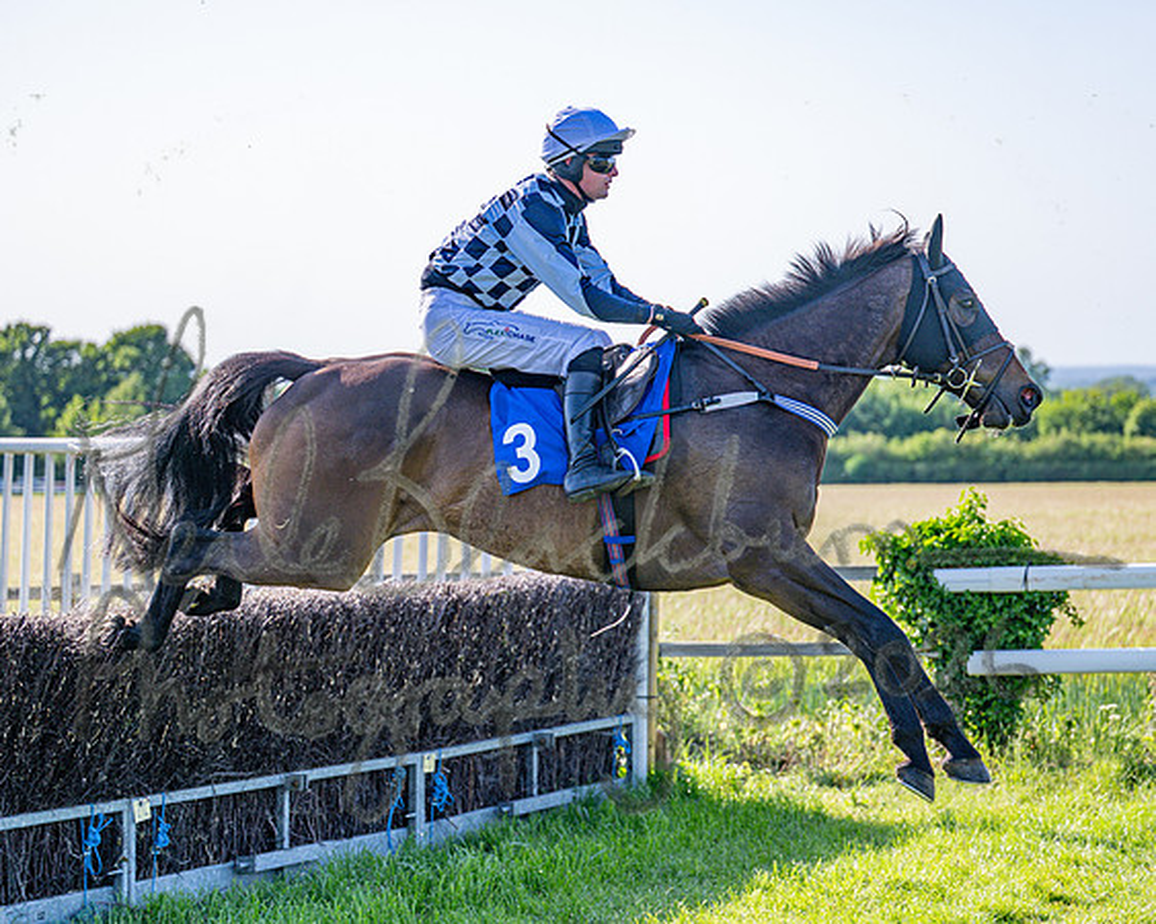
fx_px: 3247
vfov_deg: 16.2
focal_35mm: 95
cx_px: 577
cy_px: 477
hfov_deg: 20.2
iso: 200
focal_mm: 70
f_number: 2.8
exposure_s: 1/2000
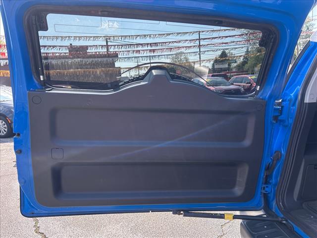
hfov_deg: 67.3
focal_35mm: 26
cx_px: 158
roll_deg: +4.0
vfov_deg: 53.1
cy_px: 119
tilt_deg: -9.7
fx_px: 238
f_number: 1.5
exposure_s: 1/1209
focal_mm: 5.7
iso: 50
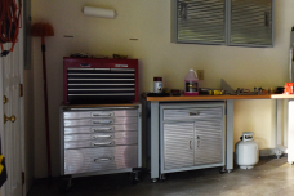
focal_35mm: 46
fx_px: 376
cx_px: 348
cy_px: 88
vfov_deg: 29.2
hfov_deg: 34.7
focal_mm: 14
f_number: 2.8
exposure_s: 1/160
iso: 640
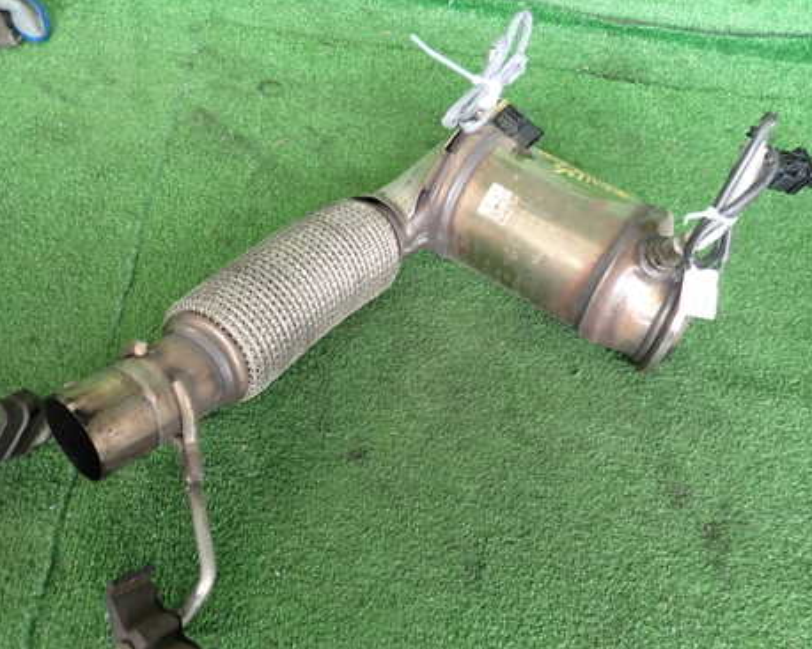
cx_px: 411
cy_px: 355
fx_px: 769
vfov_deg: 45.7
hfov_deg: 55.7
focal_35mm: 32
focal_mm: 4.5
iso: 200
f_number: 2
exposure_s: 1/40
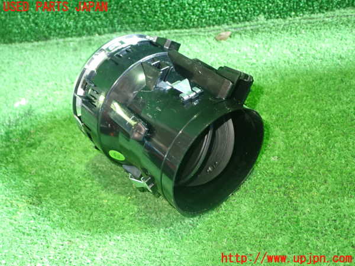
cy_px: 133
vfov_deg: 37.7
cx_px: 178
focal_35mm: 38
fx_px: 390
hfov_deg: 49.0
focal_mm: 6.83
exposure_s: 1/25
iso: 800
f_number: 2.7
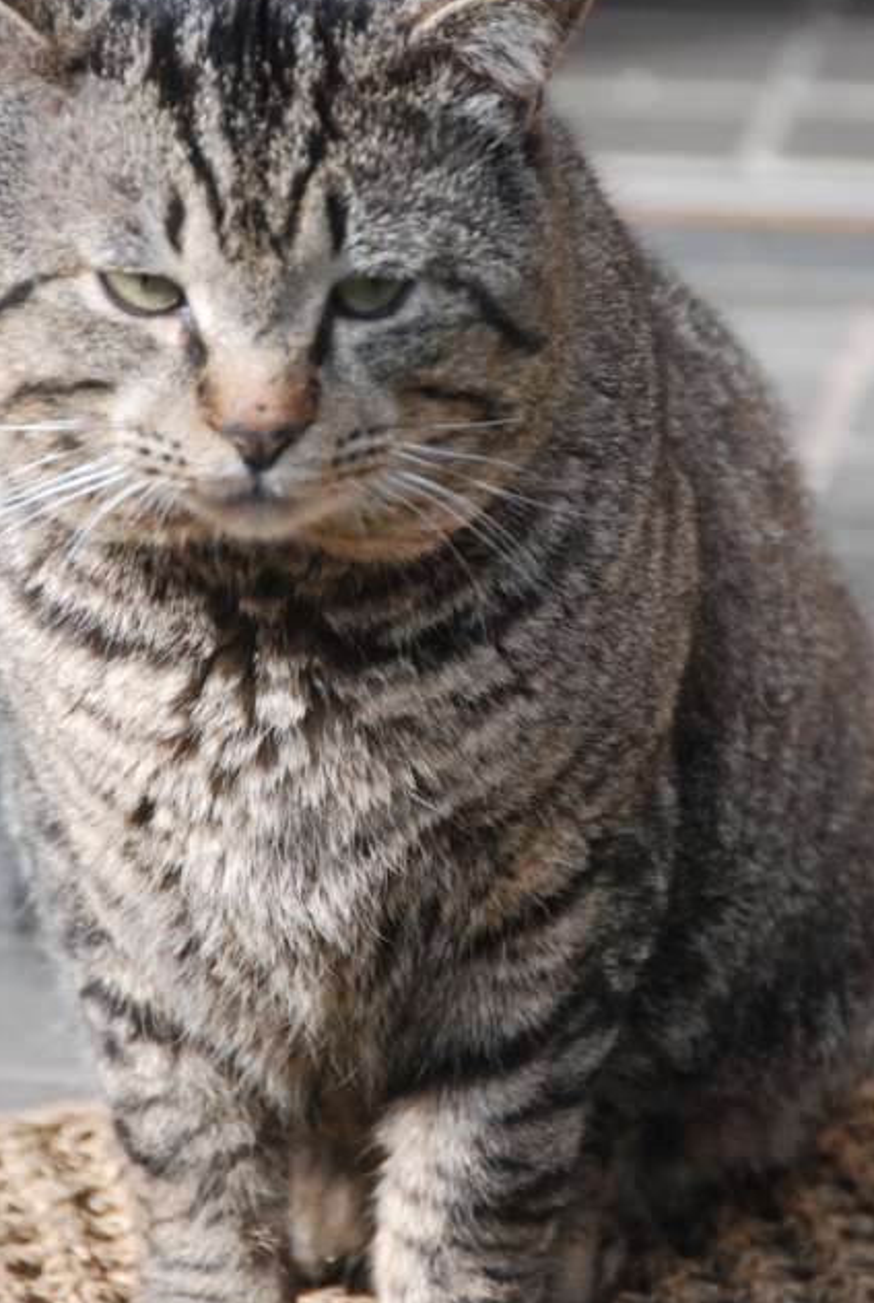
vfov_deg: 6.4
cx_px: 413
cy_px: 530
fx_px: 11711
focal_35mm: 323
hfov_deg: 4.3
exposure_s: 1/500
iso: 1600
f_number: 5.6
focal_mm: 170
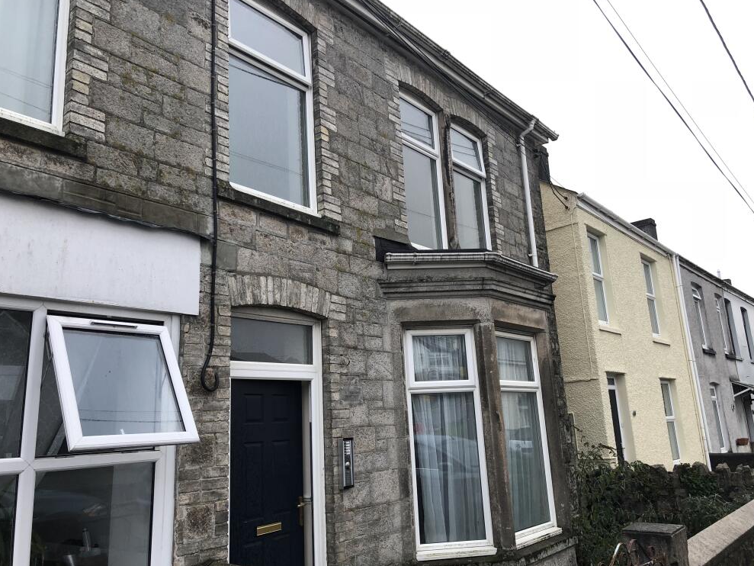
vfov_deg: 48.2
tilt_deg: +14.8
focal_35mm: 29
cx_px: 387
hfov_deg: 61.6
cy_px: 276
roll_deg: +3.9
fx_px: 632
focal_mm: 4
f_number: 1.8
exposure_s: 1/100
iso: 40
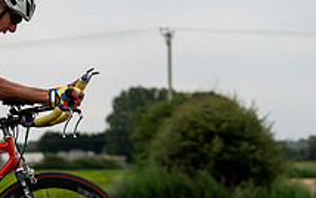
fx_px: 1706
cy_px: 69
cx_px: -74
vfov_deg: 6.6
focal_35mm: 198
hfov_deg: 10.4
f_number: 3.5
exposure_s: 1/800
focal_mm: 70
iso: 1600
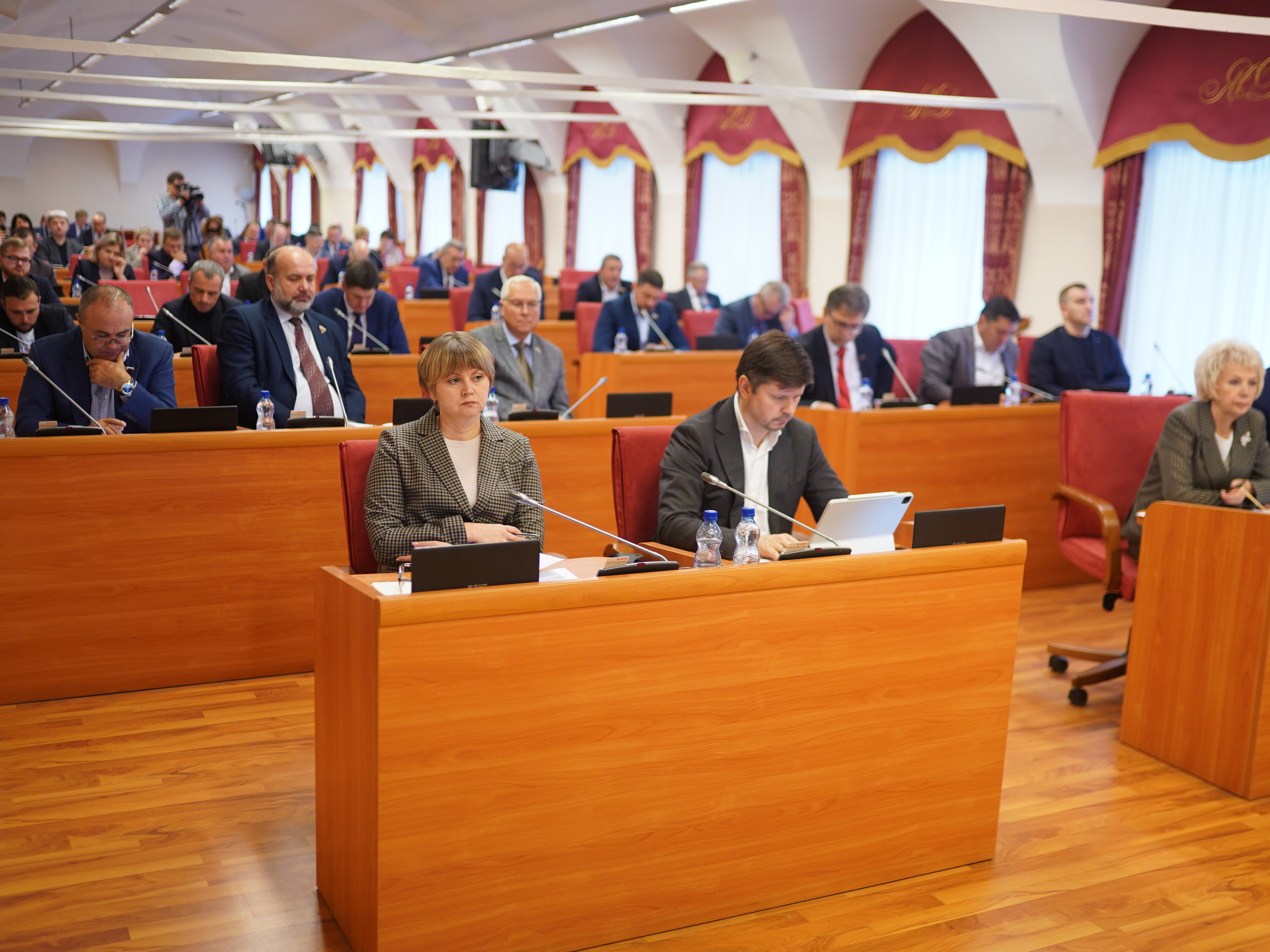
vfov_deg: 36.8
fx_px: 1431
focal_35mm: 39
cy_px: 486
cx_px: 653
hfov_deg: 47.9
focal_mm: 35
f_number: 1.4
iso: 500
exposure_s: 1/160
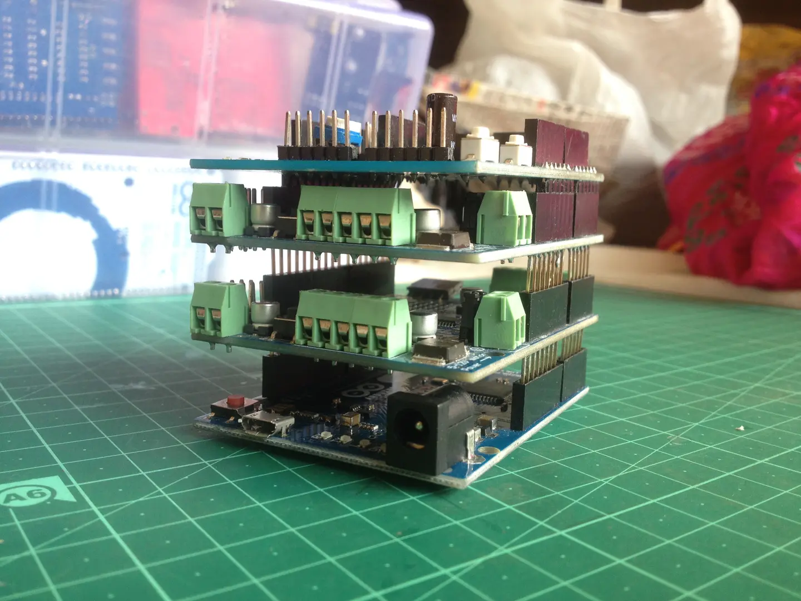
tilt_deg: -15.6
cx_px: 400
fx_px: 810
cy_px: 300
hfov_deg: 52.6
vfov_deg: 40.7
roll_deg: -3.8
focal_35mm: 35
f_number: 2.4
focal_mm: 4.28
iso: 50
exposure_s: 1/60
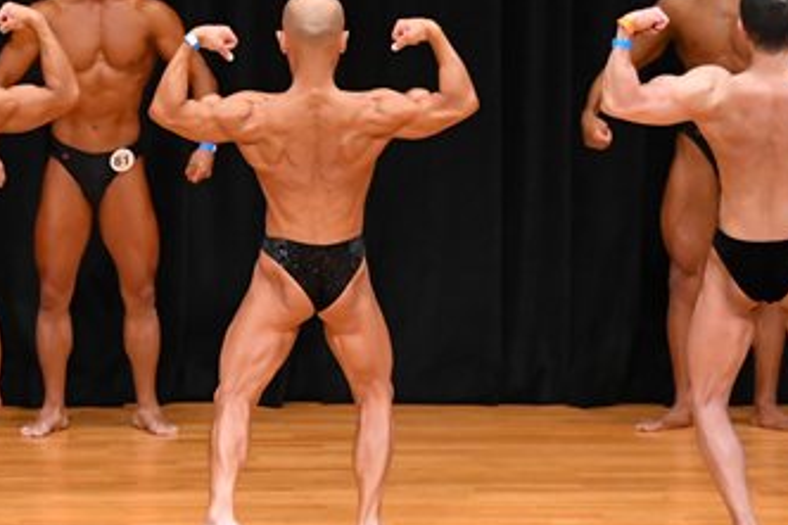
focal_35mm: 366
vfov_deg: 3.8
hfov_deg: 5.6
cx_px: 184
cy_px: 169
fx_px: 8007
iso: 4000
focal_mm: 105
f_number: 5.6
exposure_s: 1/400
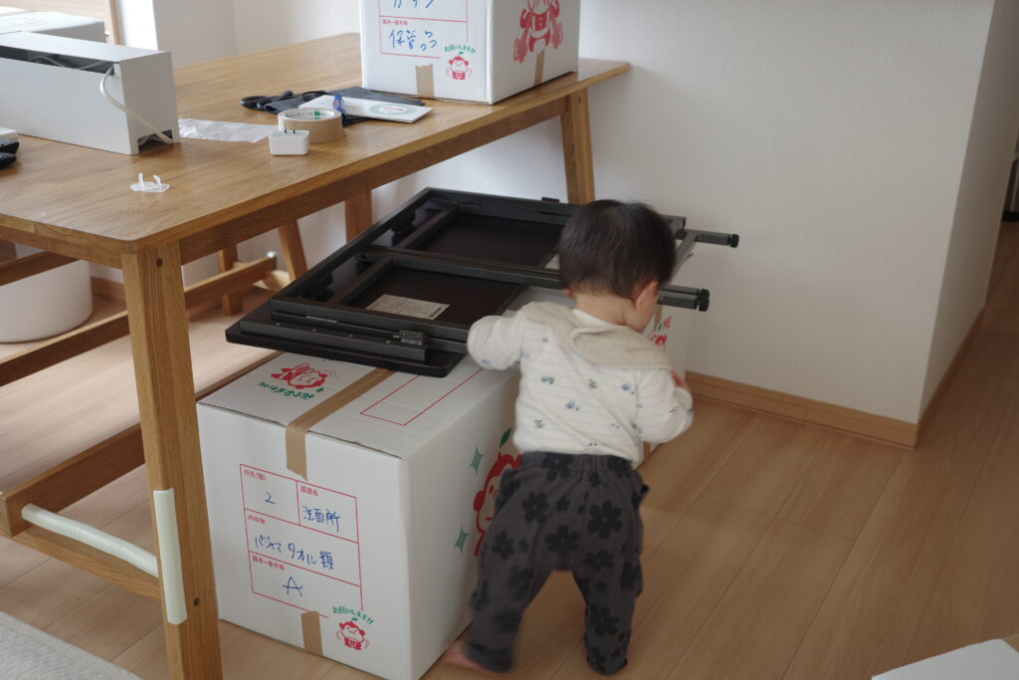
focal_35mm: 40
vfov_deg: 33.4
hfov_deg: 48.5
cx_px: 510
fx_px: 1132
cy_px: 340
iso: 100
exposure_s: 1/8
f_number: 2.8
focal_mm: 26
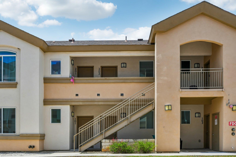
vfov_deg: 36.9
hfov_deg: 53.1
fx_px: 236
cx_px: 118
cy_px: 78
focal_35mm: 36
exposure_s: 1/1000
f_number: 8
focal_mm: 24
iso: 400
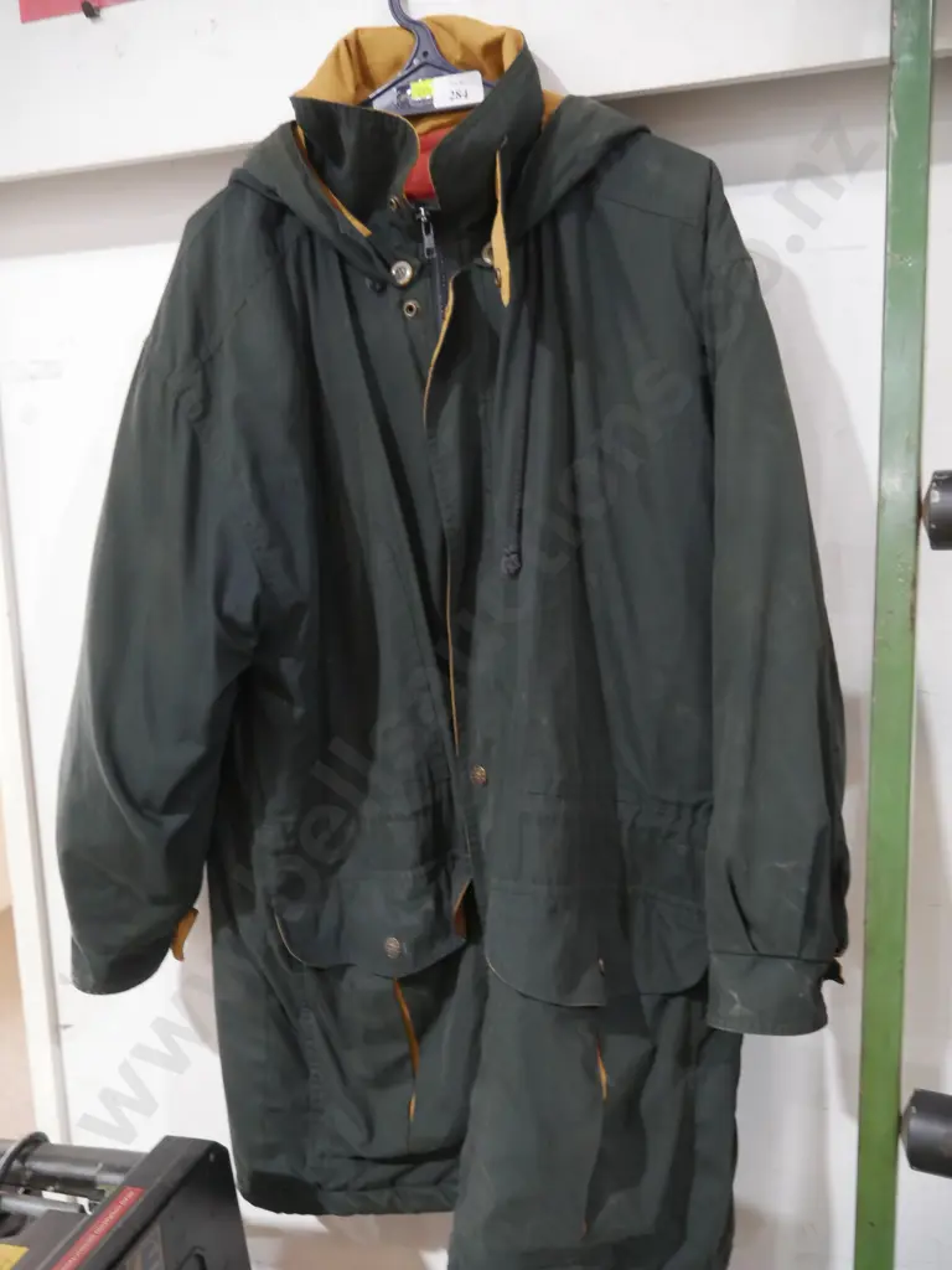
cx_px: 476
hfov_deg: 49.7
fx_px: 1027
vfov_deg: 63.4
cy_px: 635
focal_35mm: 28
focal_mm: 14
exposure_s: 1/60
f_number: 3.5
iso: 2500
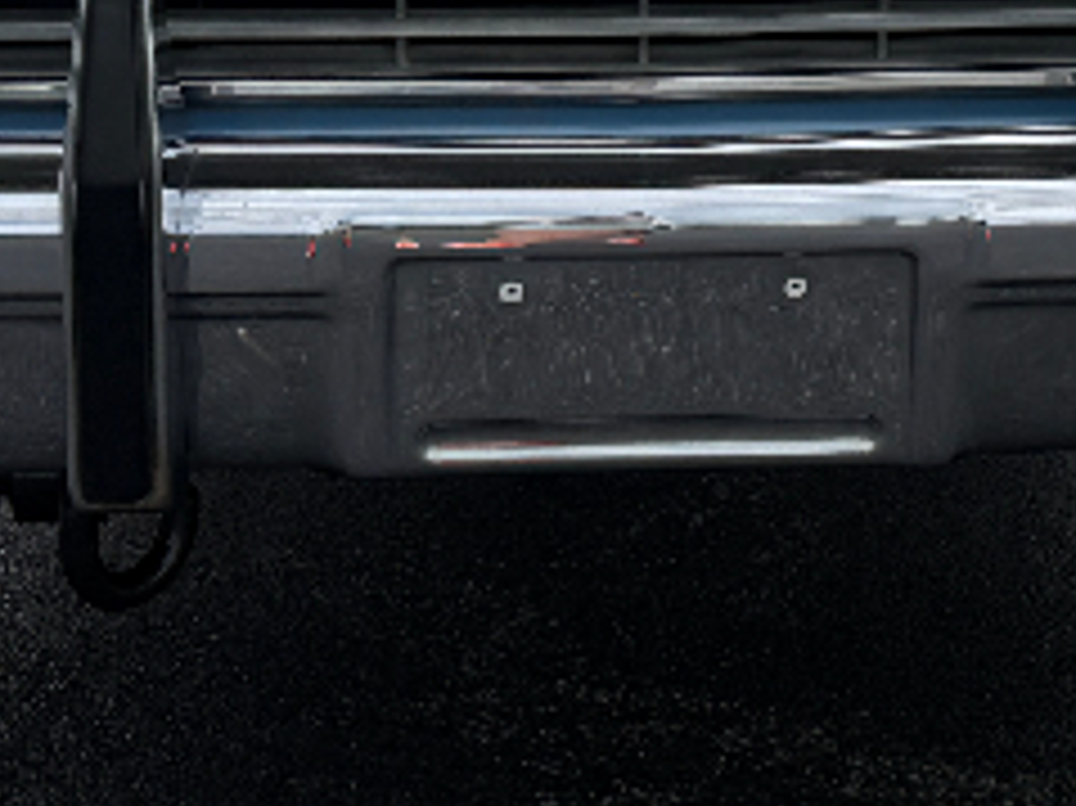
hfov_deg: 19.0
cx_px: 765
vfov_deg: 13.8
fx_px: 3200
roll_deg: -0.2
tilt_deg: -3.3
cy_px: -216
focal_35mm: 103
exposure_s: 1/5714
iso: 80
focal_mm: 6.76
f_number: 1.78
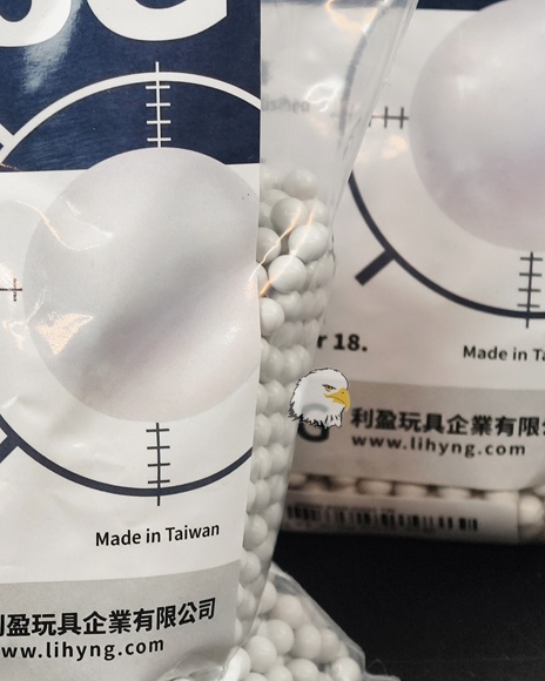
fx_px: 3468
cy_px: 258
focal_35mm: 172
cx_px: -120
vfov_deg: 11.2
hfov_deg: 8.9
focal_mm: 22.48
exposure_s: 1/30
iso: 671
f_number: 2.67
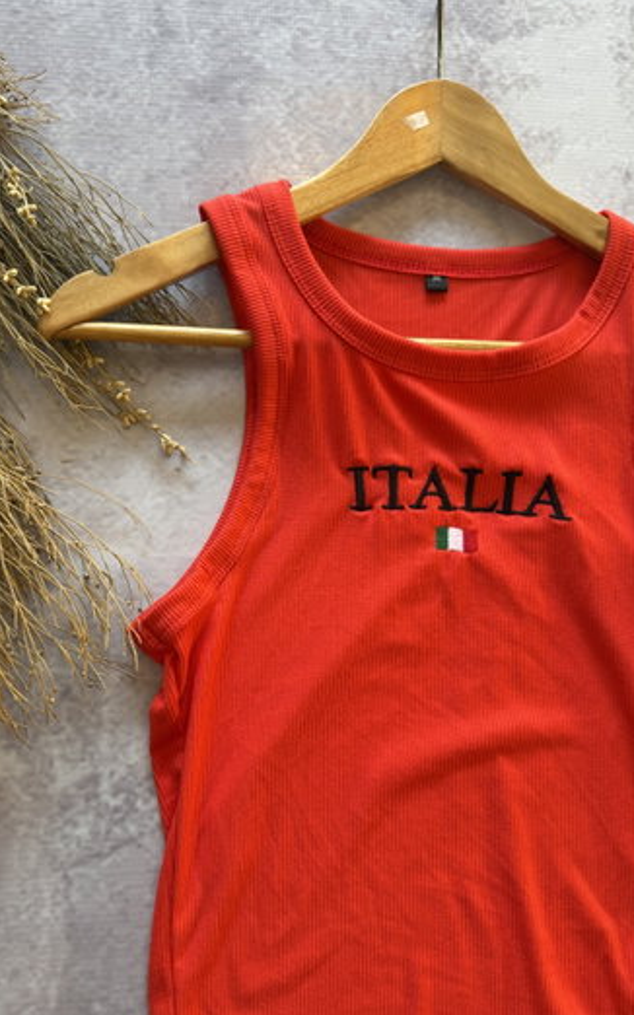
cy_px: 512
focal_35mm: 26
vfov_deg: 70.4
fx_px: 719
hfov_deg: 47.5
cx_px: 294
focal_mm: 6.76
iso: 100
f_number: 1.78
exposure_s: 1/50
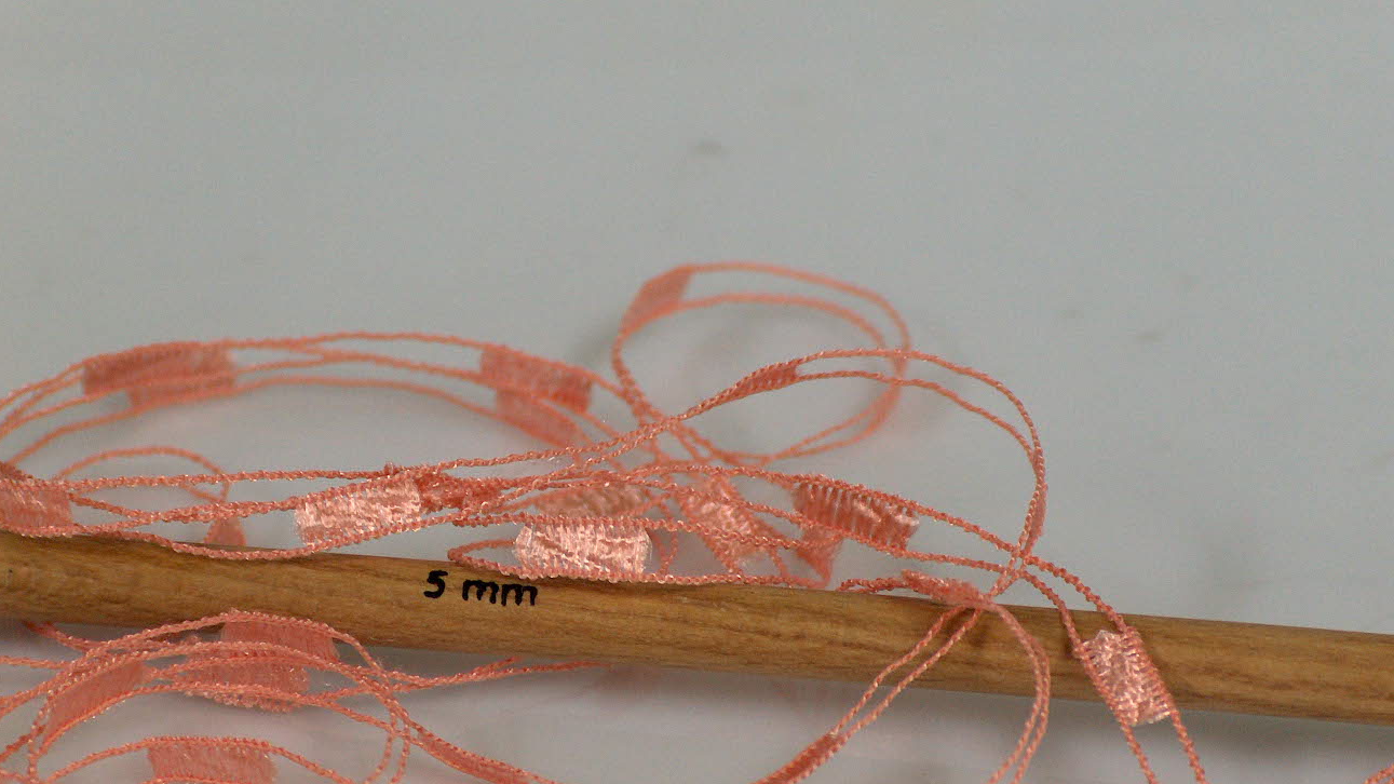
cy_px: 500
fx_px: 5507
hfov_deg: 14.4
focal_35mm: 149
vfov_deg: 8.1
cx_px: 695
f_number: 3
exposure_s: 1/24.7
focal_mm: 27.85
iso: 200
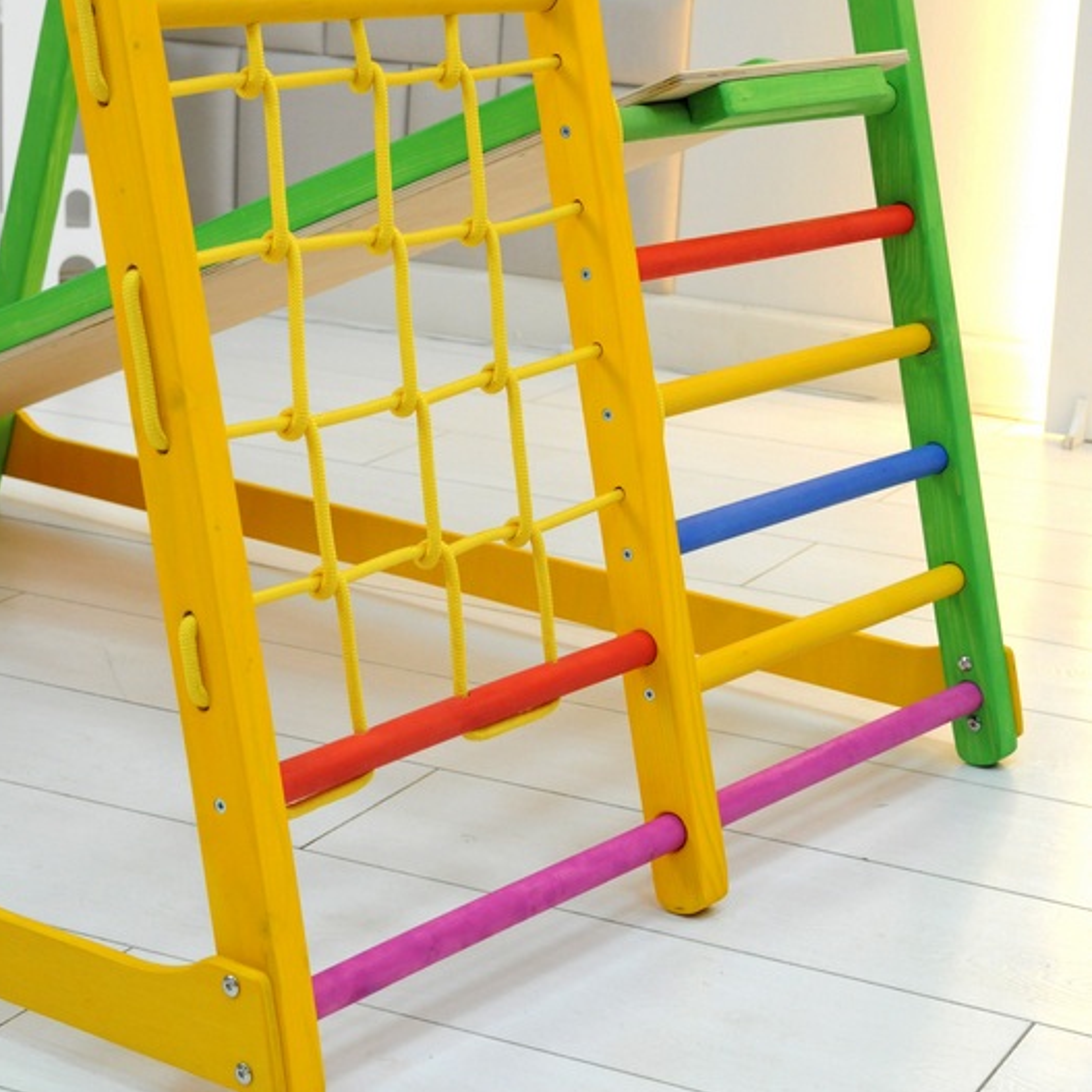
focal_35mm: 85
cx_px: 544
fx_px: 3034
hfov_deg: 20.4
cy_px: 346
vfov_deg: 20.3
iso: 1000
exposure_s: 1/60
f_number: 5.6
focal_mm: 44
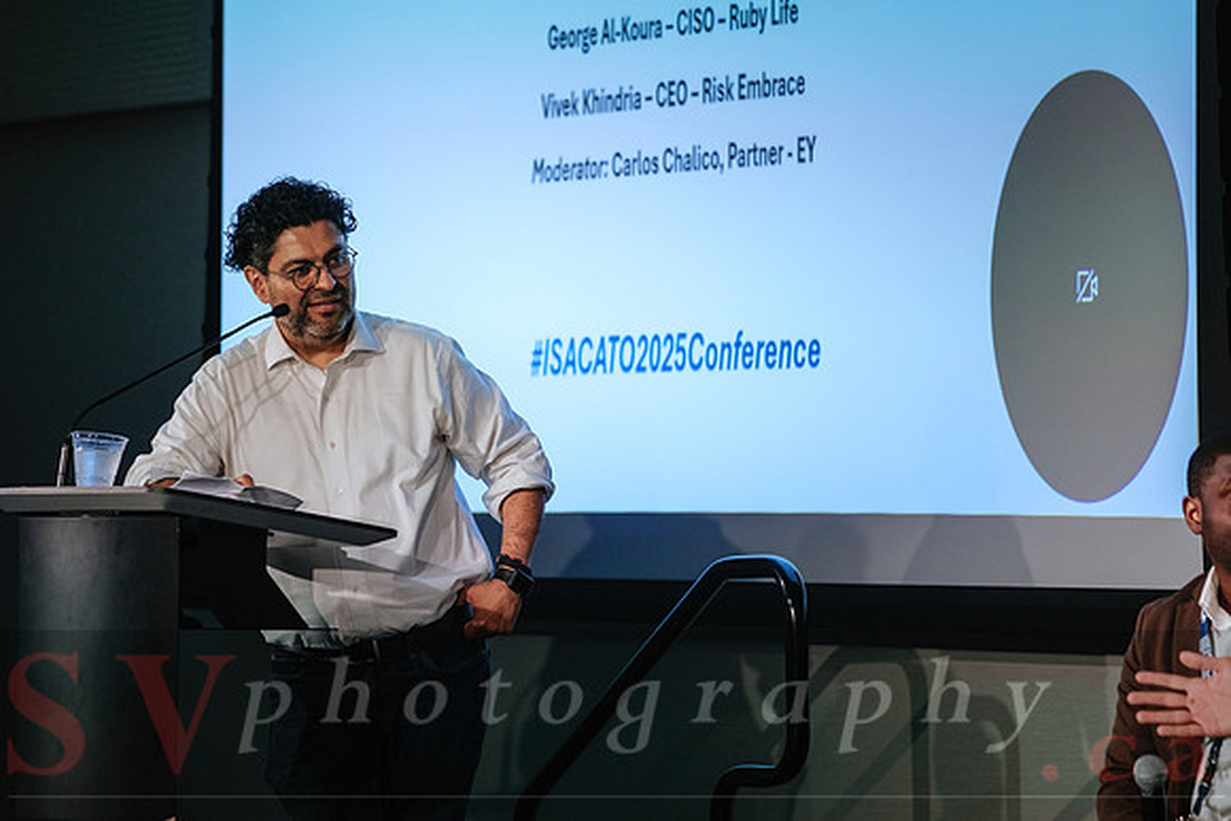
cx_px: 547
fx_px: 7982
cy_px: 456
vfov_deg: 5.9
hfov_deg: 8.8
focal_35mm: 233
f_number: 2.8
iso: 800
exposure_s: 1/80
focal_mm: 140
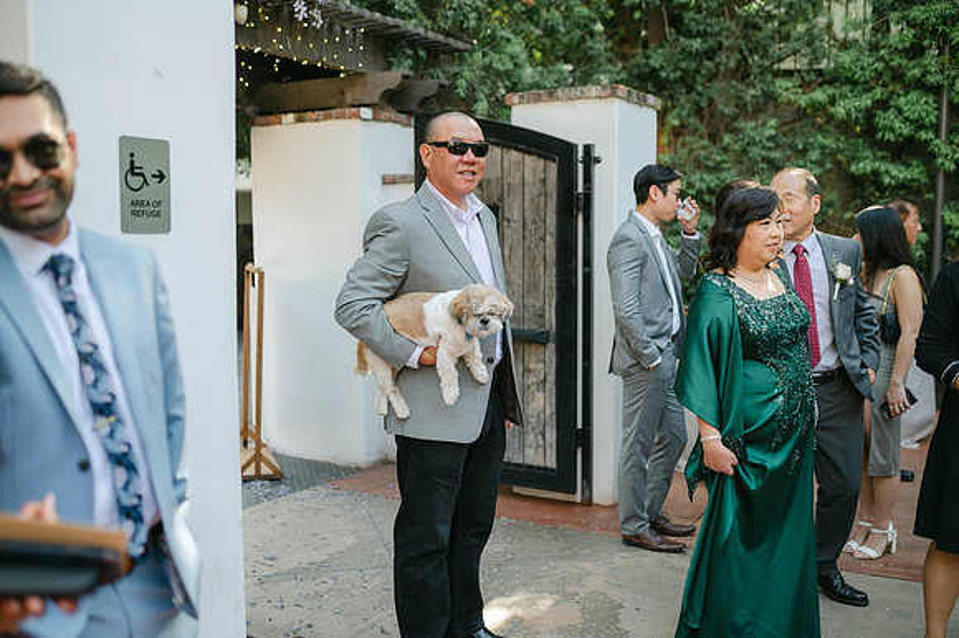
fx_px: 932
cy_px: 319
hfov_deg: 54.5
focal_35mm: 35
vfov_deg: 37.8
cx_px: 480
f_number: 2
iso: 100
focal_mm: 35
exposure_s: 1/400
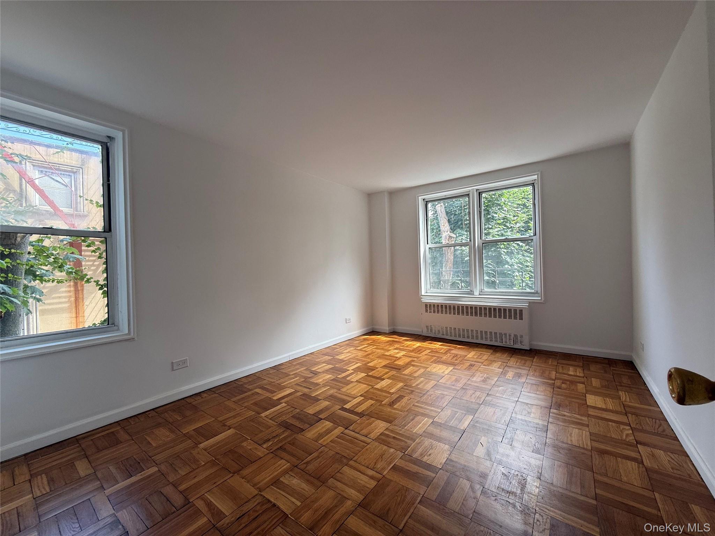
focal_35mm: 14
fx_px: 289
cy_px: 268
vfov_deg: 85.7
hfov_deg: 102.1
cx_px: 358
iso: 50
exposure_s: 1/99
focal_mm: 2.22
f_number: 2.2
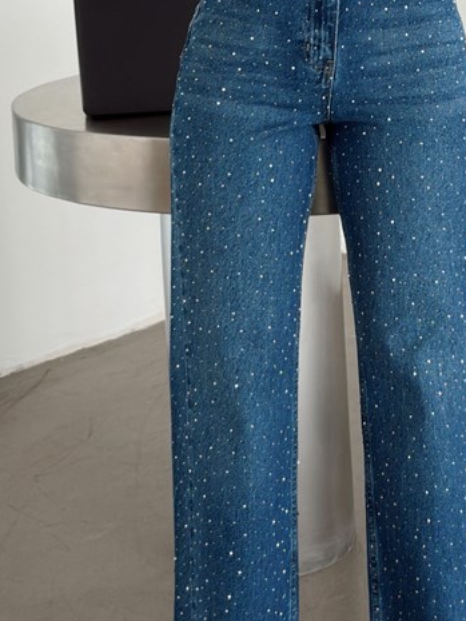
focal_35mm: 85
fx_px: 1525
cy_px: 353
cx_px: 322
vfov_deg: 23.0
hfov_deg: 17.3
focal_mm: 6.76
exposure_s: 1/133
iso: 50
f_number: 1.78
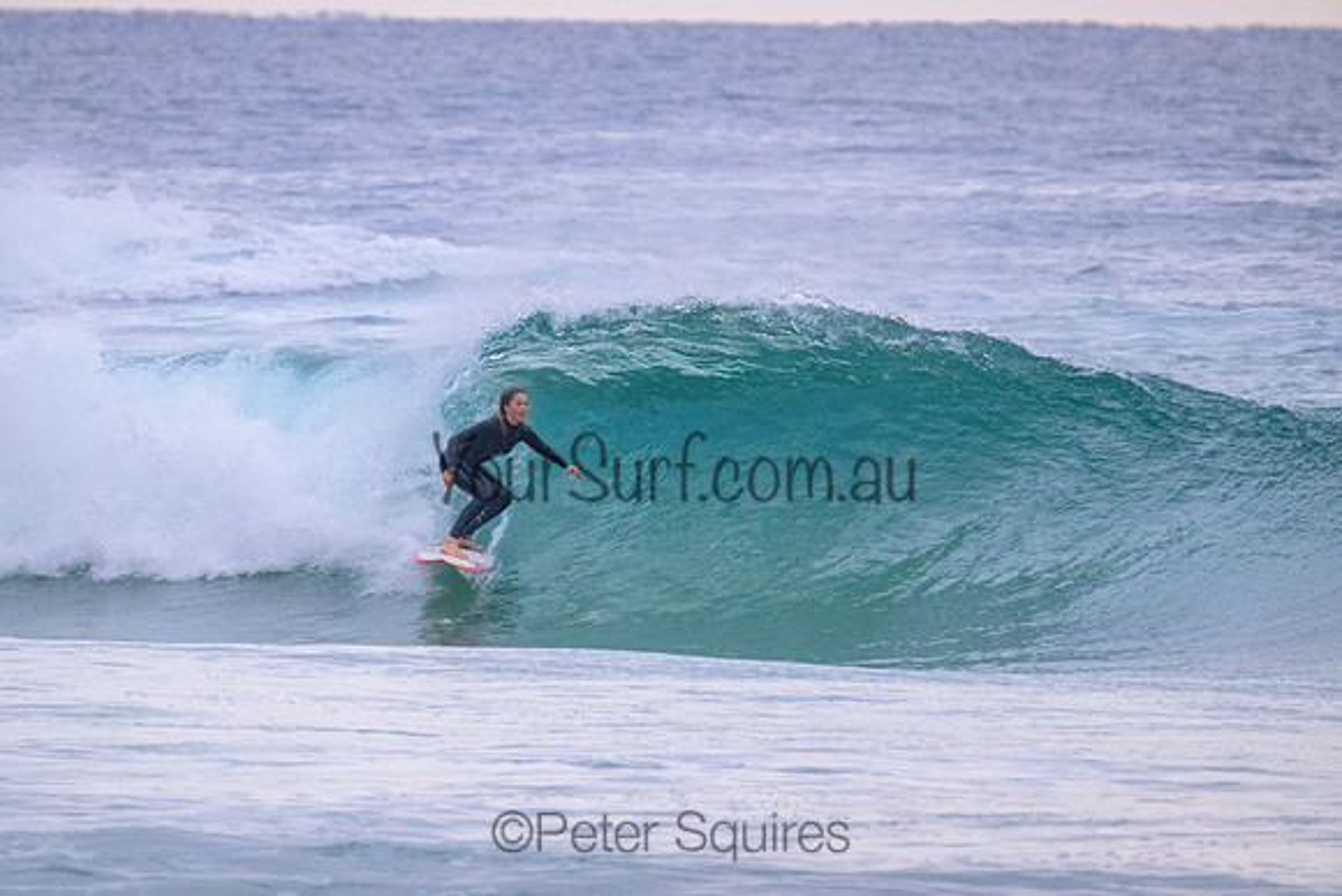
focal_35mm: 800
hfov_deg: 2.6
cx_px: 671
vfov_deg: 1.7
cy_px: 448
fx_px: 29828
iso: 7200
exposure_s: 1/320
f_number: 11
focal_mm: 800
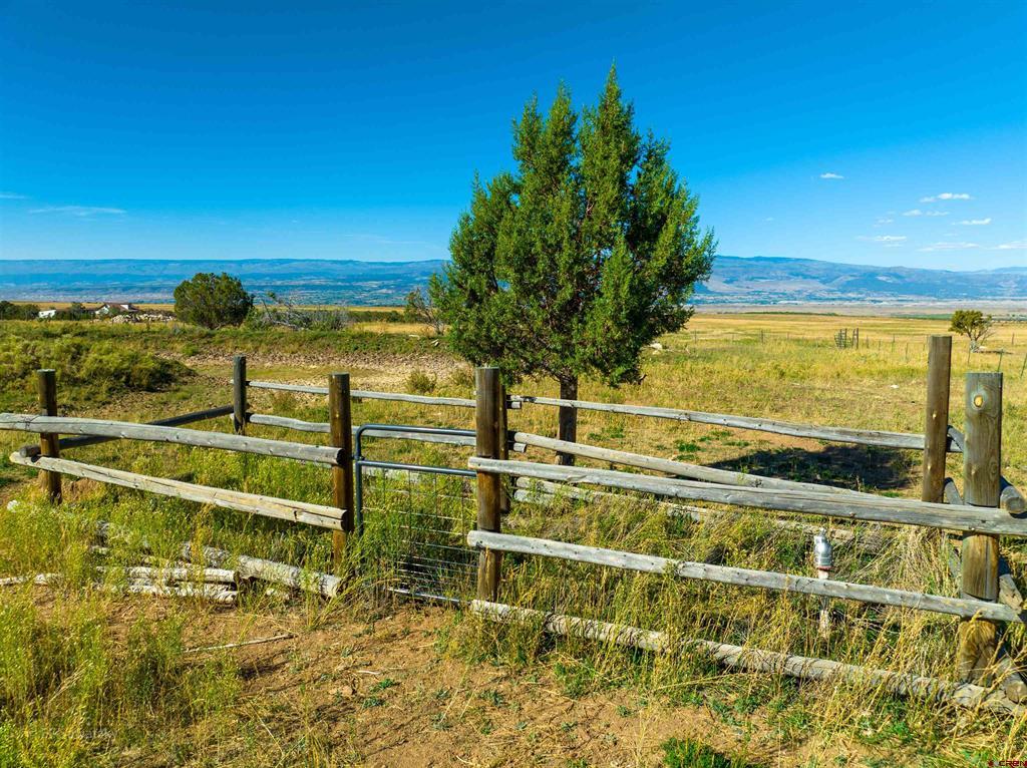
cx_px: 514
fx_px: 711
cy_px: 384
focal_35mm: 24
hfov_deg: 71.6
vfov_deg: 56.7
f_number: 2.8
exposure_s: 1/80
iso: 100
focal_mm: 12.29
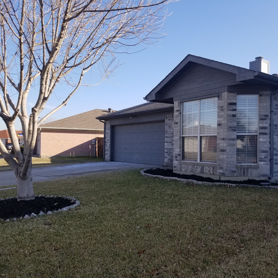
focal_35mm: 31
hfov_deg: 52.3
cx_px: 160
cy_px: 140
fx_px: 282
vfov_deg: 52.5
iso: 50
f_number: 1.7
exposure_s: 1/1204
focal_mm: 4.3
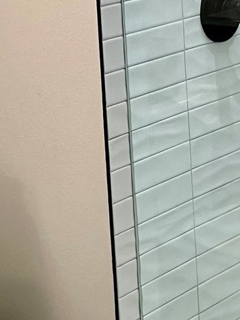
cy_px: 79
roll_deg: +3.1
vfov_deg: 17.2
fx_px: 1054
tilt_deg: -11.9
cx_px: 116
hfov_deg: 13.0
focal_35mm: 114
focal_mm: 3.99
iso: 64
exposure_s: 1/60
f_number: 1.8
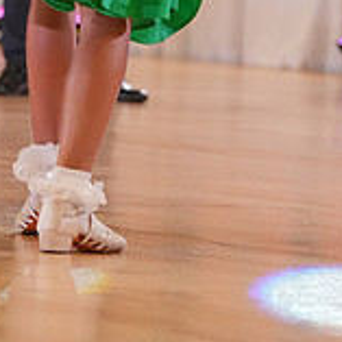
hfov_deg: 3.9
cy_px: -277
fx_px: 4963
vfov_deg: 3.9
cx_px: 25
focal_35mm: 444
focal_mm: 141
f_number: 5.6
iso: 3200
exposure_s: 1/400
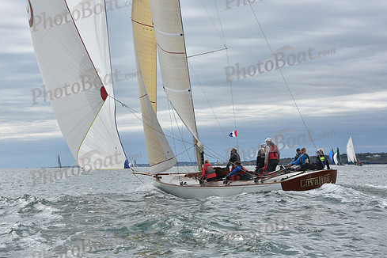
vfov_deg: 16.5
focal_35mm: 83
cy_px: 114
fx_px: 892
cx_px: 184
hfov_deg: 24.5
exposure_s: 1/1000
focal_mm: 70
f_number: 9
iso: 320
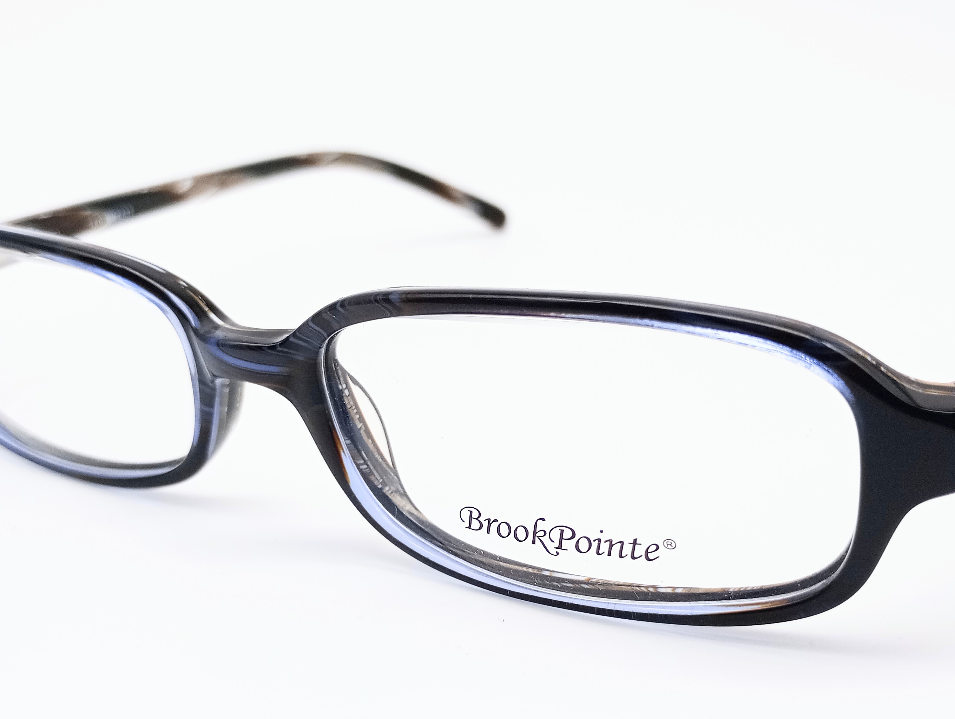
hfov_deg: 44.7
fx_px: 1160
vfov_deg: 34.1
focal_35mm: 42
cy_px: 479
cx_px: 492
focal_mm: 4.27
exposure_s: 1/133
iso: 106
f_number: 1.8
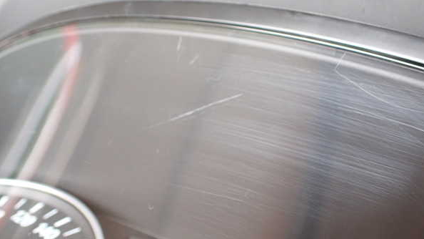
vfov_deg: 35.6
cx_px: 213
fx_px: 371
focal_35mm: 33
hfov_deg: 59.5
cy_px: 103
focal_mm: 5.4
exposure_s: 1/125
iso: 800
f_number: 2.3
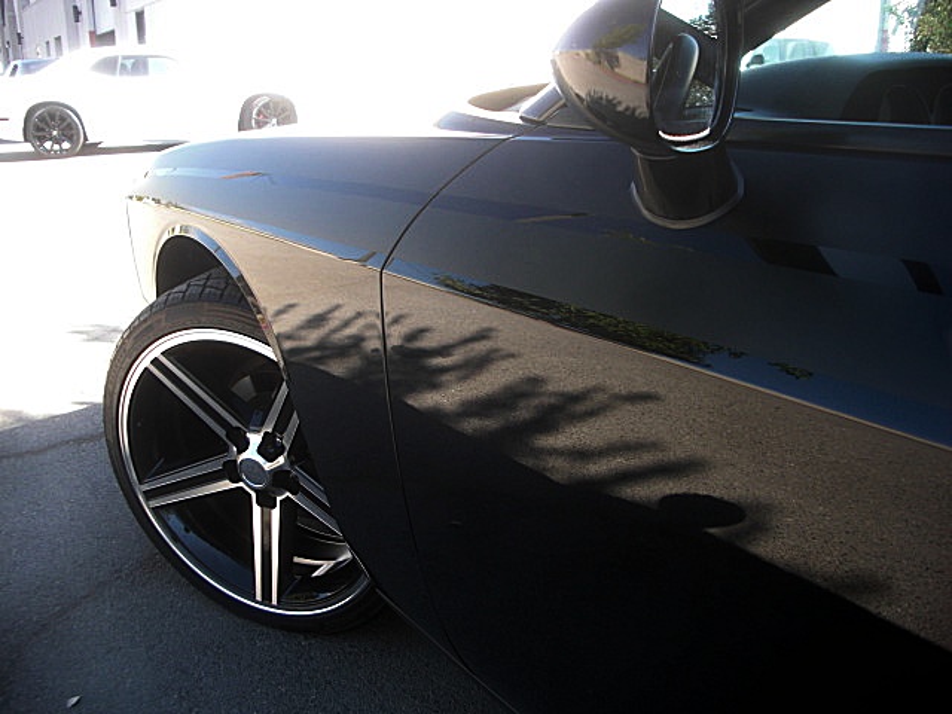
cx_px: 476
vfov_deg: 39.7
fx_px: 990
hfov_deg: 51.4
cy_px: 357
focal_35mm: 36
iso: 50
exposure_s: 1/100
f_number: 2.8
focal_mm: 6.3
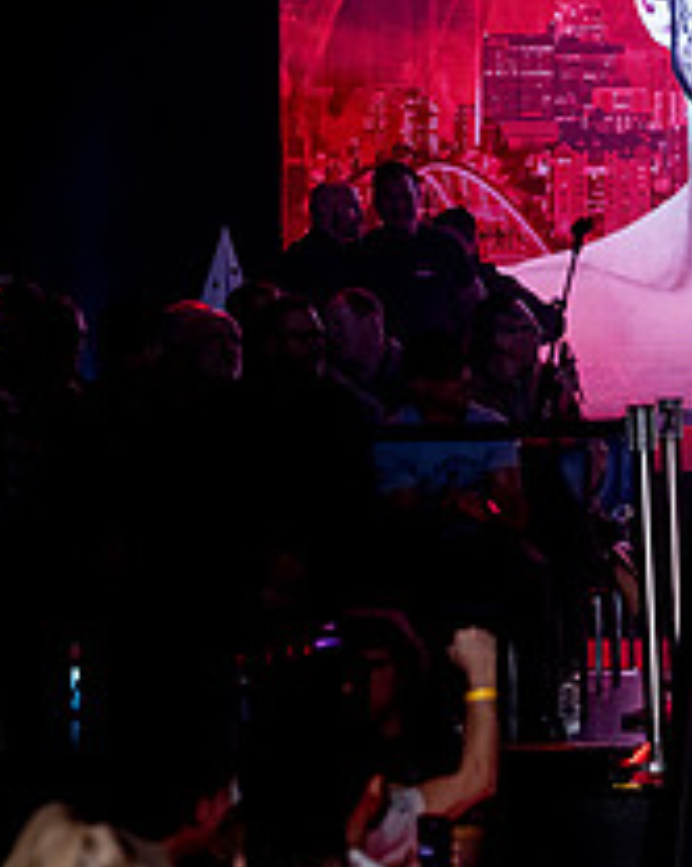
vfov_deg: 8.2
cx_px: 950
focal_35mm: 236
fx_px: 6051
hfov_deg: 6.5
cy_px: 427
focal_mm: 90
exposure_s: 1/640
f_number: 2.8
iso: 2500
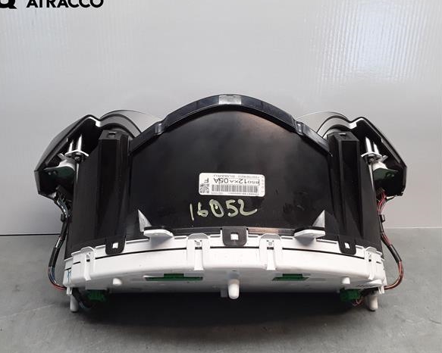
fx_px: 392
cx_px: 200
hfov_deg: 58.7
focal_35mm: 30
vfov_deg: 48.5
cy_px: 175
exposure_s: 1/100
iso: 64
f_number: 1.9
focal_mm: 2.91
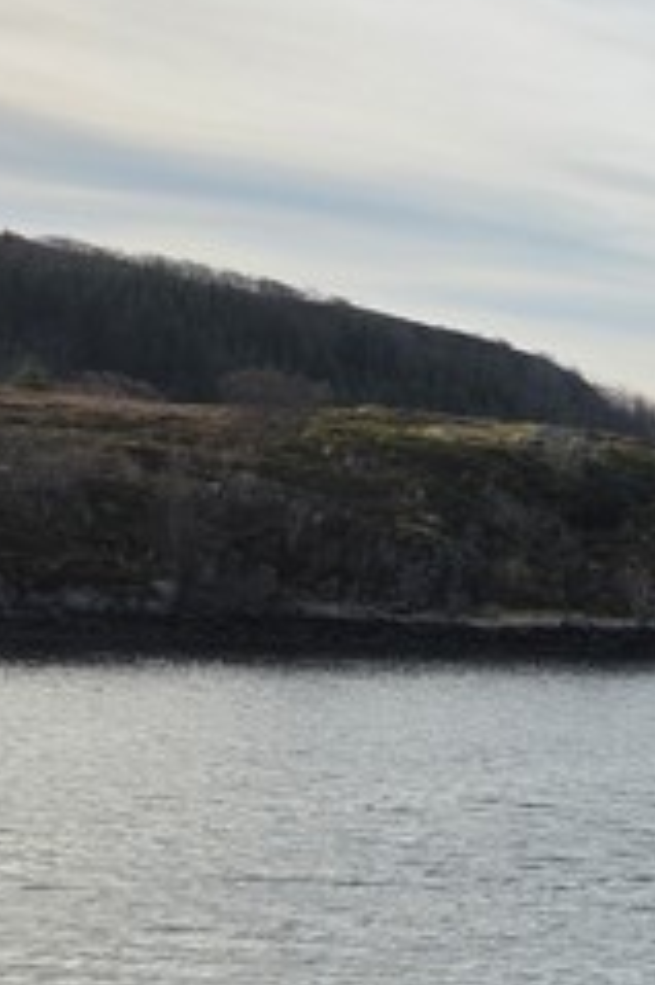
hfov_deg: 13.2
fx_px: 2186
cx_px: 1516
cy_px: 1014
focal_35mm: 80
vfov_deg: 24.1
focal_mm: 6.3
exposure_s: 1/3160
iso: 80
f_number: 1.7
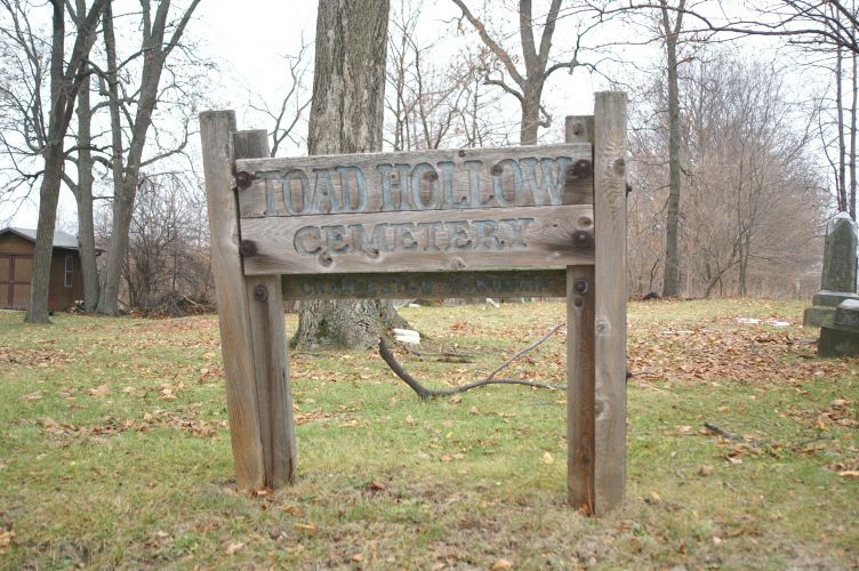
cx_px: 430
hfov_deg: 37.9
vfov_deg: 25.7
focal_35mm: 52
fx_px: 1252
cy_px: 286
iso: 160
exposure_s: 1/60
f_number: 3.5
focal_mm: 35
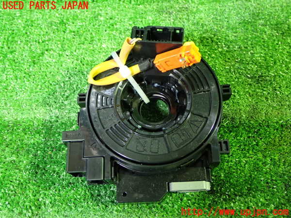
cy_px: 109
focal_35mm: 38
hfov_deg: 49.0
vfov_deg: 37.7
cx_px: 146
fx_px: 319
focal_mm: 6.83
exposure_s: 1/15
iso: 800
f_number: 2.7
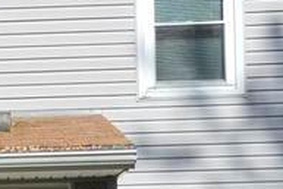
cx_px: -157
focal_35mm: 201
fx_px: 1581
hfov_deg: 9.9
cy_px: 264
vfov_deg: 6.8
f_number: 11
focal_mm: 18
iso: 400
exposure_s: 1/500
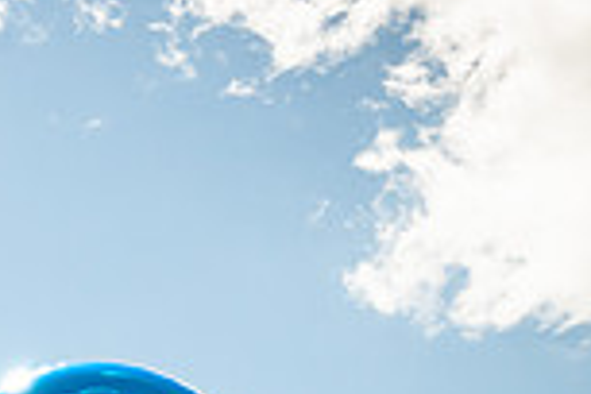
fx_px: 2052
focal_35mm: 125
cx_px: -355
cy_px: 605
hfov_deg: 14.9
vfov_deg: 10.6
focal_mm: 22
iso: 200
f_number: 10
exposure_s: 1/400
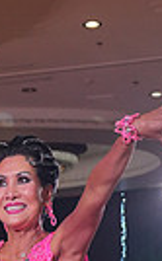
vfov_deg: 12.5
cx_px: -58
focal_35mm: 155
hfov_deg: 8.3
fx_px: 1102
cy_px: 454
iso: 1250
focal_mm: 35
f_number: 4
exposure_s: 1/500
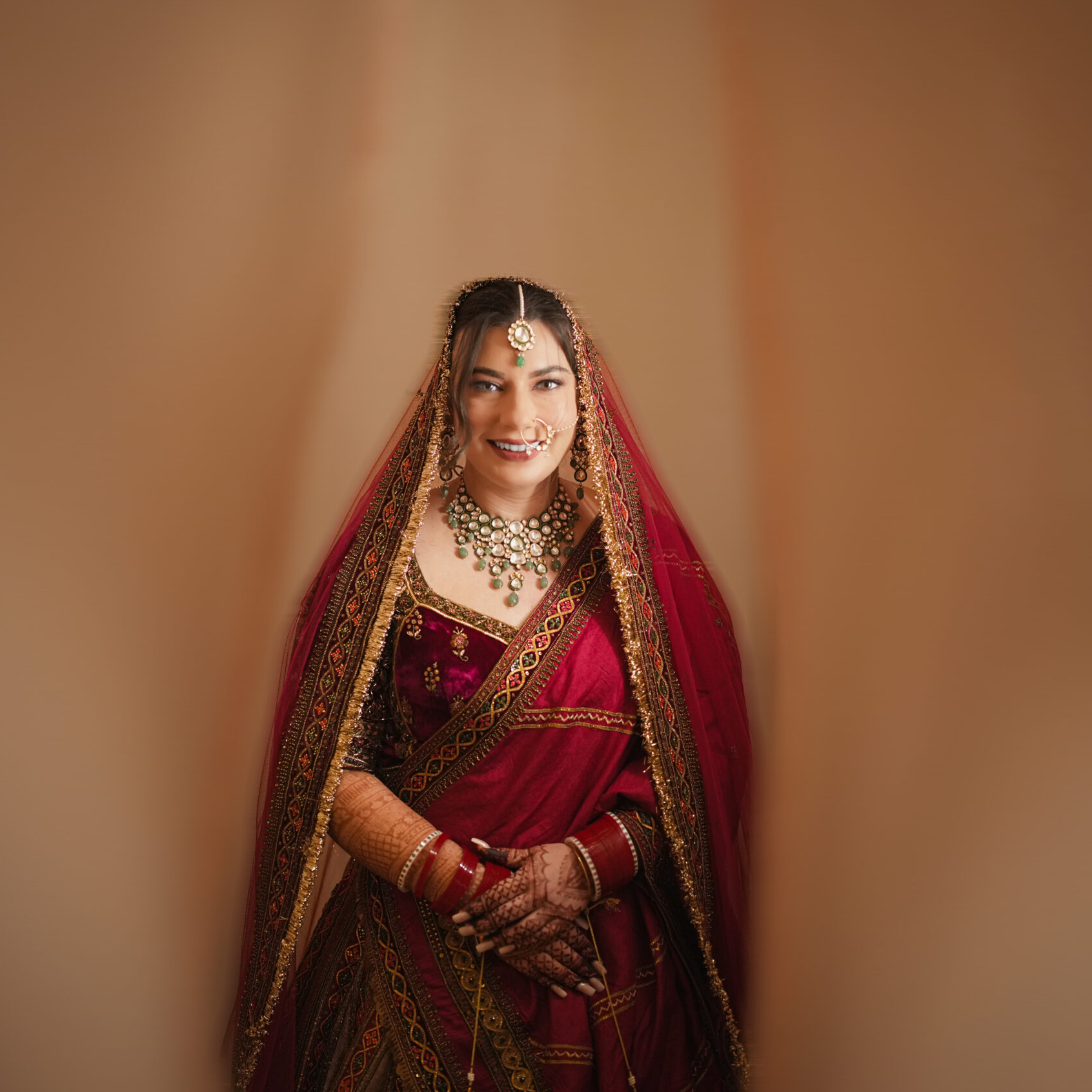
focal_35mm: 45
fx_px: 1606
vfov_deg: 37.6
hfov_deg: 37.6
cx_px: 540
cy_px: 544
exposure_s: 1/250
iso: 1250
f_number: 1.4
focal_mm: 35
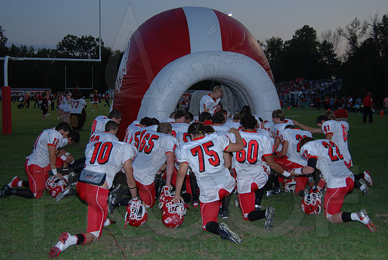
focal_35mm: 42
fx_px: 453
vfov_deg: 32.0
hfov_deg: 46.4
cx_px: 194
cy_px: 130
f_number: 4.2
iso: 100
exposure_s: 1/200
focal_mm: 28
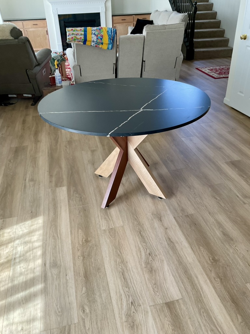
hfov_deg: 48.2
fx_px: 279
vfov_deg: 61.7
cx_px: 125
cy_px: 167
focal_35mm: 29
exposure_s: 1/122
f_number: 1.8
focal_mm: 3
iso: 50
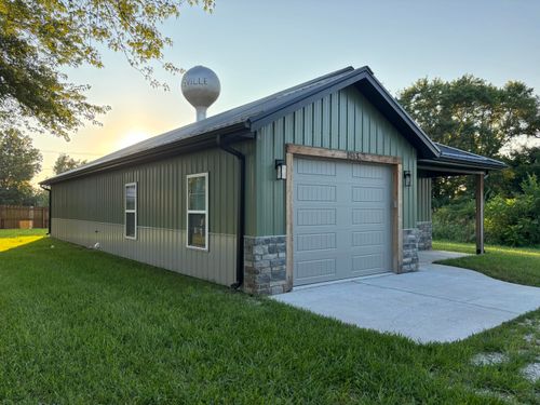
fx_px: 406
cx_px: 270
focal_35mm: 26
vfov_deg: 53.1
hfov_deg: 67.3
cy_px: 202
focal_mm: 5.96
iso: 50
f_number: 1.6
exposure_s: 1/684
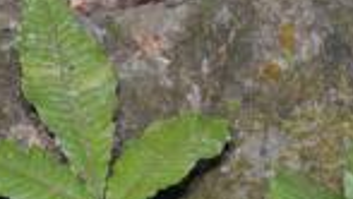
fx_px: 3598
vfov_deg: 3.2
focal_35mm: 384
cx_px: 154
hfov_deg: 5.6
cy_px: 234
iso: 200
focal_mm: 60
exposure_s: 1/60
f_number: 5
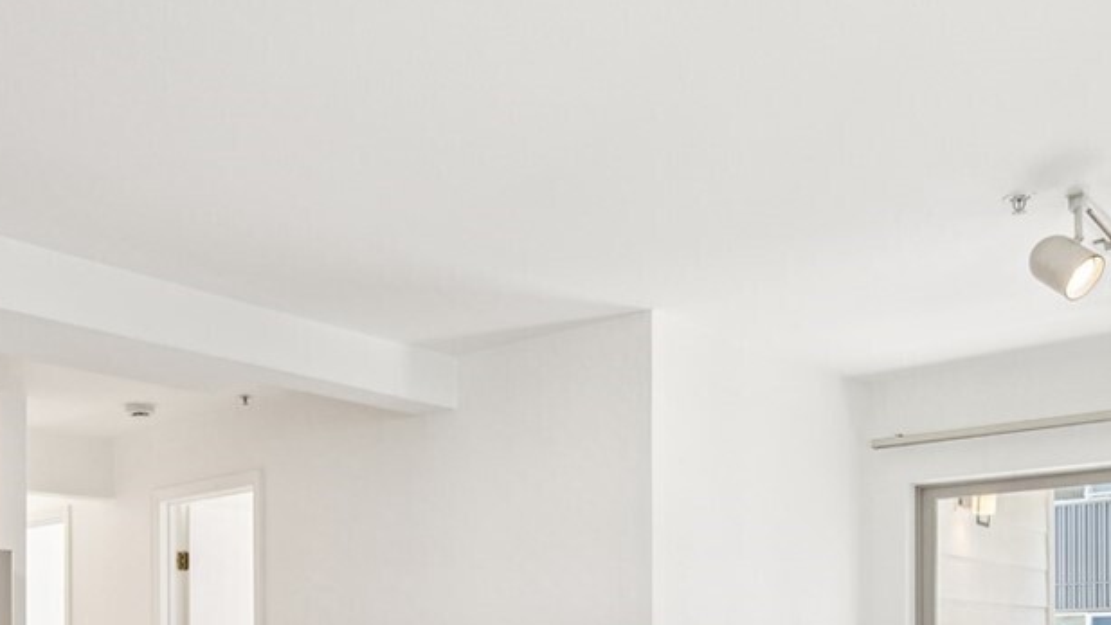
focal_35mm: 38
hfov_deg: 52.5
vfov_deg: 28.9
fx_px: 1119
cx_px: 463
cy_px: 650
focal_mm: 14
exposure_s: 1/20
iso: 200
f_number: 8
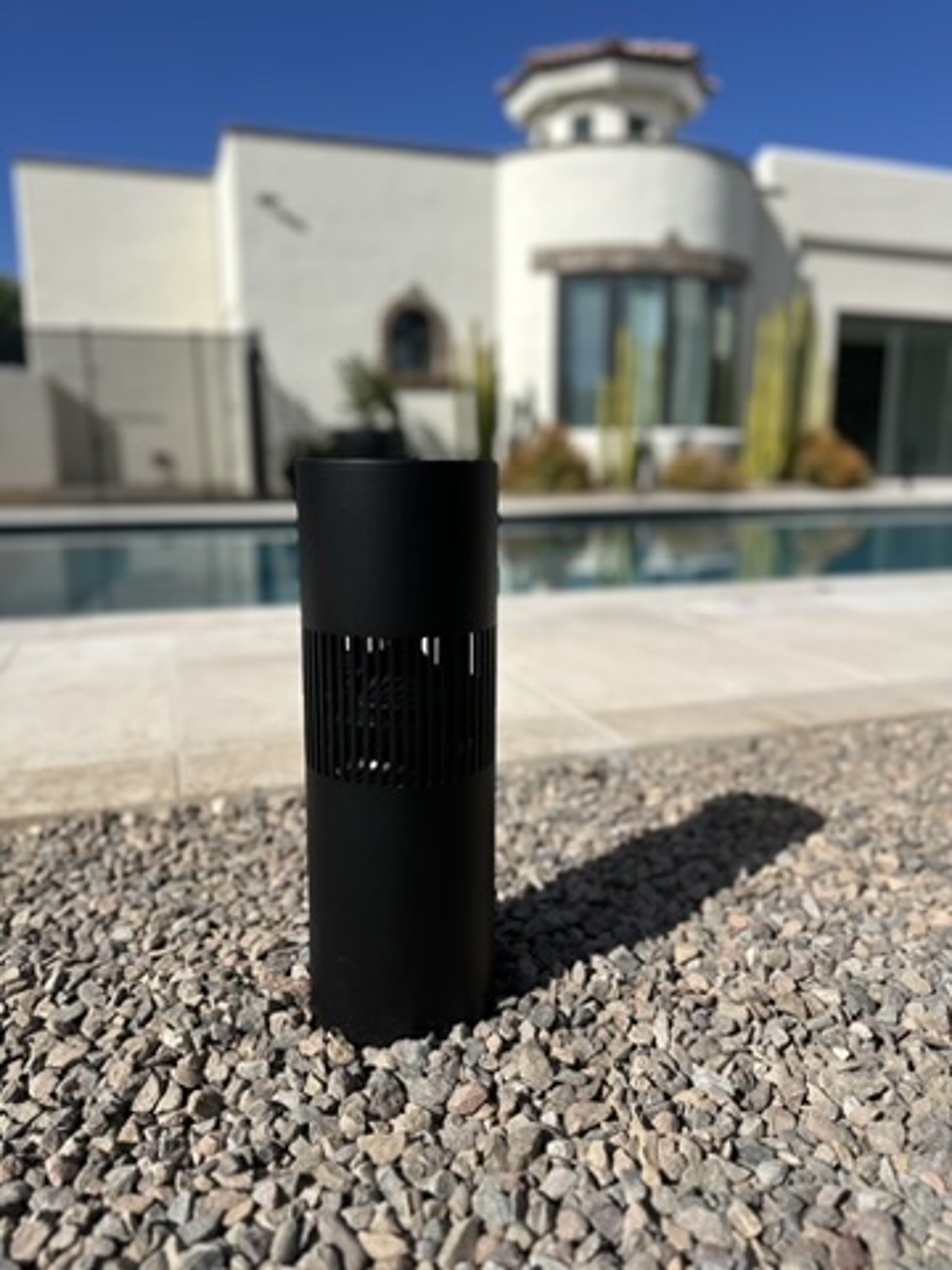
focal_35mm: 24
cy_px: 635
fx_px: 880
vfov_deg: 71.6
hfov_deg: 56.8
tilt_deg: -10.2
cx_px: 476
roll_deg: -0.5
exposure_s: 1/6211
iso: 80
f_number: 1.78
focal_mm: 6.86
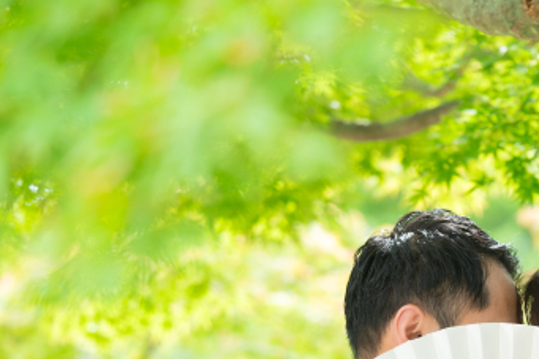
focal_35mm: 305
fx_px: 4564
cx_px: 430
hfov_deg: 6.8
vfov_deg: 4.5
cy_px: 368
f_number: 4.5
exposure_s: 1/200
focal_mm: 130
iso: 400
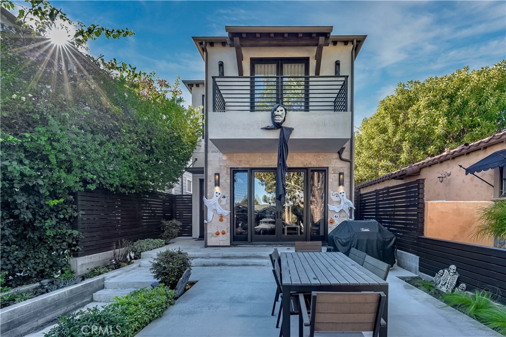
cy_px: 168
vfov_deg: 81.2
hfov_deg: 104.2
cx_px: 253
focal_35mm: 14
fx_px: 197
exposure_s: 1/60
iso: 400
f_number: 13
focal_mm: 14
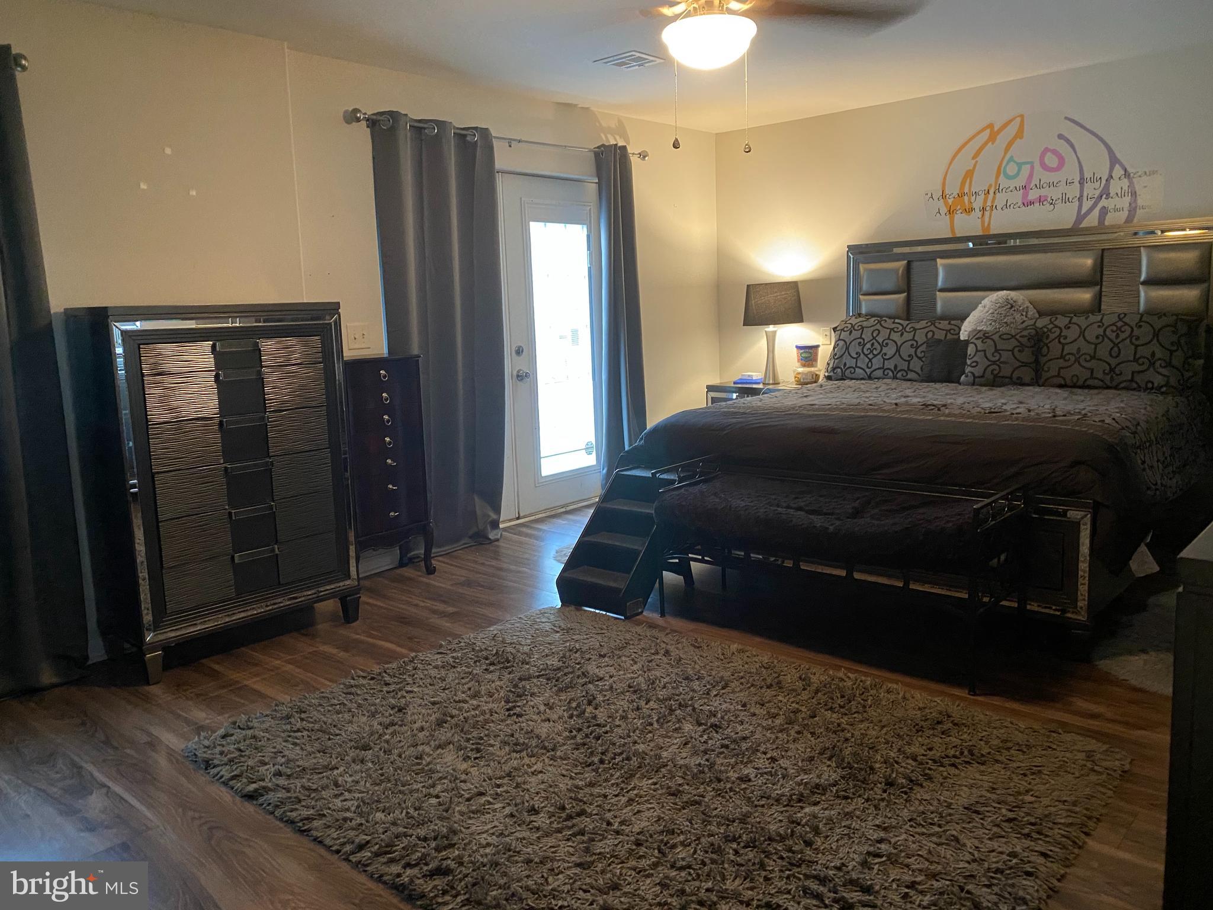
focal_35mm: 26
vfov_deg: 53.1
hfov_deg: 67.3
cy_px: 455
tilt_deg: -8.6
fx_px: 911
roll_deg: +1.2
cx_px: 606
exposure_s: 1/30
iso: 500
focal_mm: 4.25
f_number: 1.8
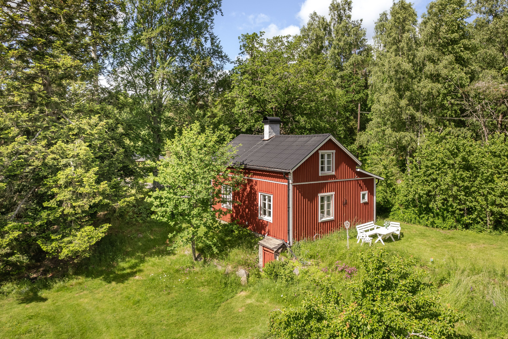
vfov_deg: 55.1
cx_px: 264
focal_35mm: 23
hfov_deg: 76.1
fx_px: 325
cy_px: 170
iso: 110
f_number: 2.8
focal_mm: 8.38
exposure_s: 1/200
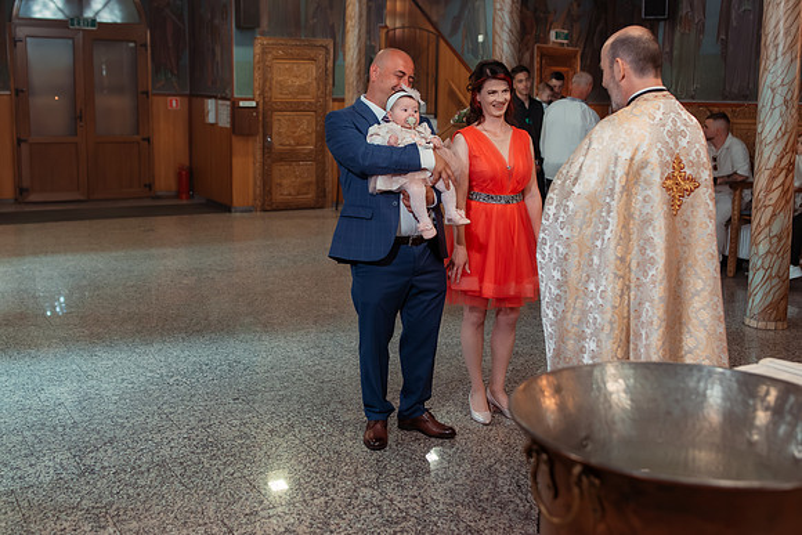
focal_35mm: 40
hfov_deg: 48.2
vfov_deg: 33.2
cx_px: 401
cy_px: 228
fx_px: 895
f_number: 2.8
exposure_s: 1/200
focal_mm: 35
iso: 1600
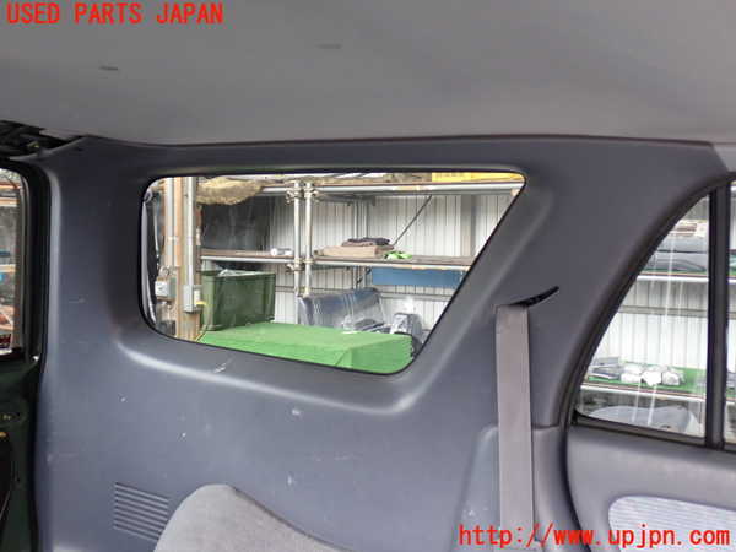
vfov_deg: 39.7
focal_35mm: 36
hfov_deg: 51.4
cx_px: 368
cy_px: 276
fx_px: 765
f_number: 2.5
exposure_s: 1/40
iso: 320
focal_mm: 6.37
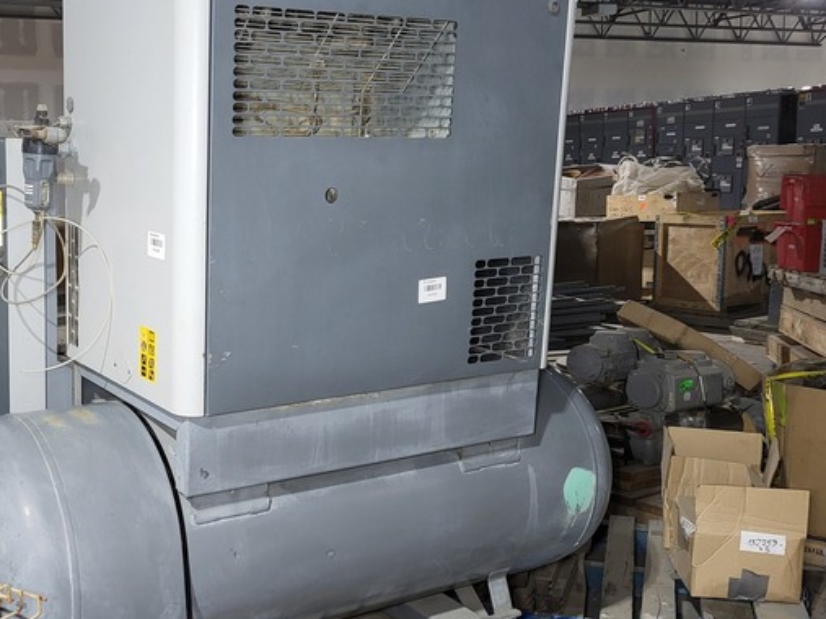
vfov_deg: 35.1
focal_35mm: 41
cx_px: 207
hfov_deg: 44.3
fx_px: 978
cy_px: 301
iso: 250
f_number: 1.8
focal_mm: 5.4
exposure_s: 1/40
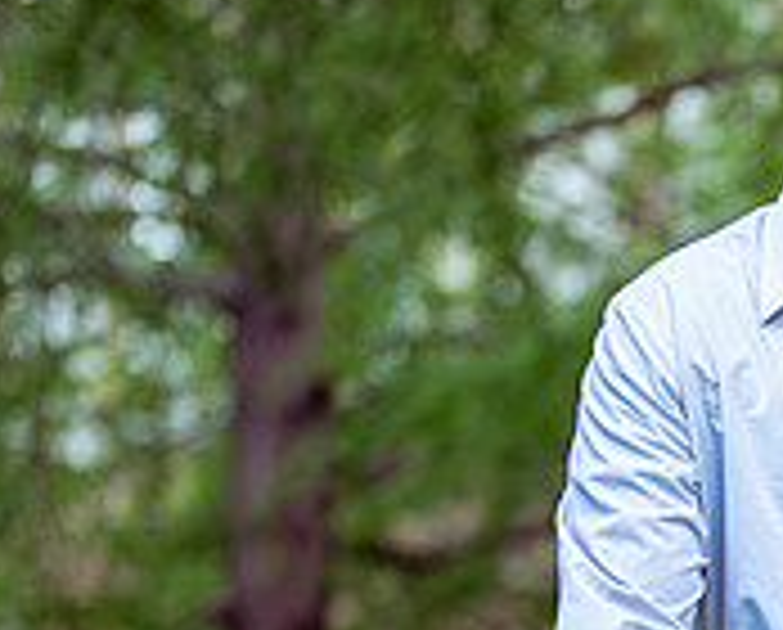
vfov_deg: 6.1
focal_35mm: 253
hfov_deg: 7.5
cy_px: 929
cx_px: 1219
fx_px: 5876
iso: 500
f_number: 1.2
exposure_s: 1/1000
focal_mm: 50
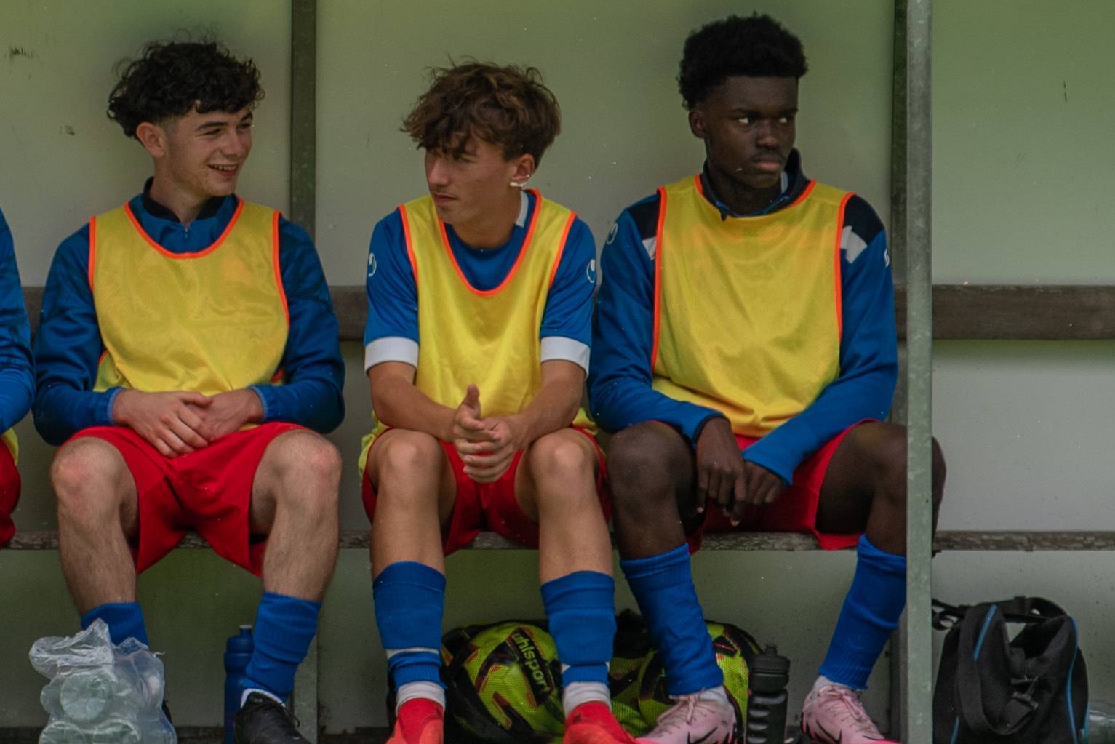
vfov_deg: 1.9
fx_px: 22491
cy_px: 42
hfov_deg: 2.8
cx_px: 316
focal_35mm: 726
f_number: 2.8
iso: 200
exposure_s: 1/3200
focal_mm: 185
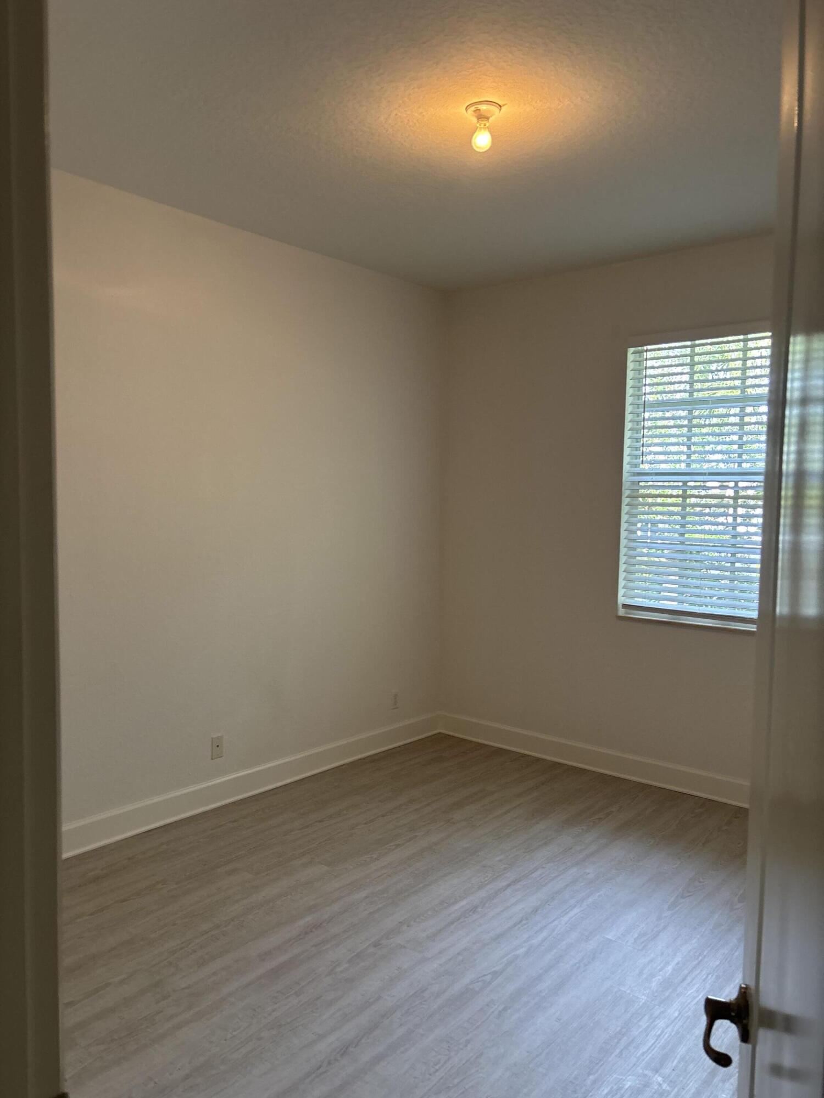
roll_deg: -1.5
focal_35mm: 26
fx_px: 825
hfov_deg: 53.1
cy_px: 549
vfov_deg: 67.3
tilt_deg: -4.1
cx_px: 412
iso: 125
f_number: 1.6
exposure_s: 1/60
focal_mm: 5.96
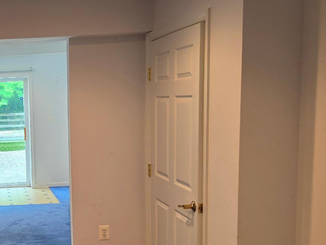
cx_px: -14
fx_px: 462
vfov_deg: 29.5
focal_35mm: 49
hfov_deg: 34.6
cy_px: 163
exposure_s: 1/120
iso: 80
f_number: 1.4
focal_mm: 6.5
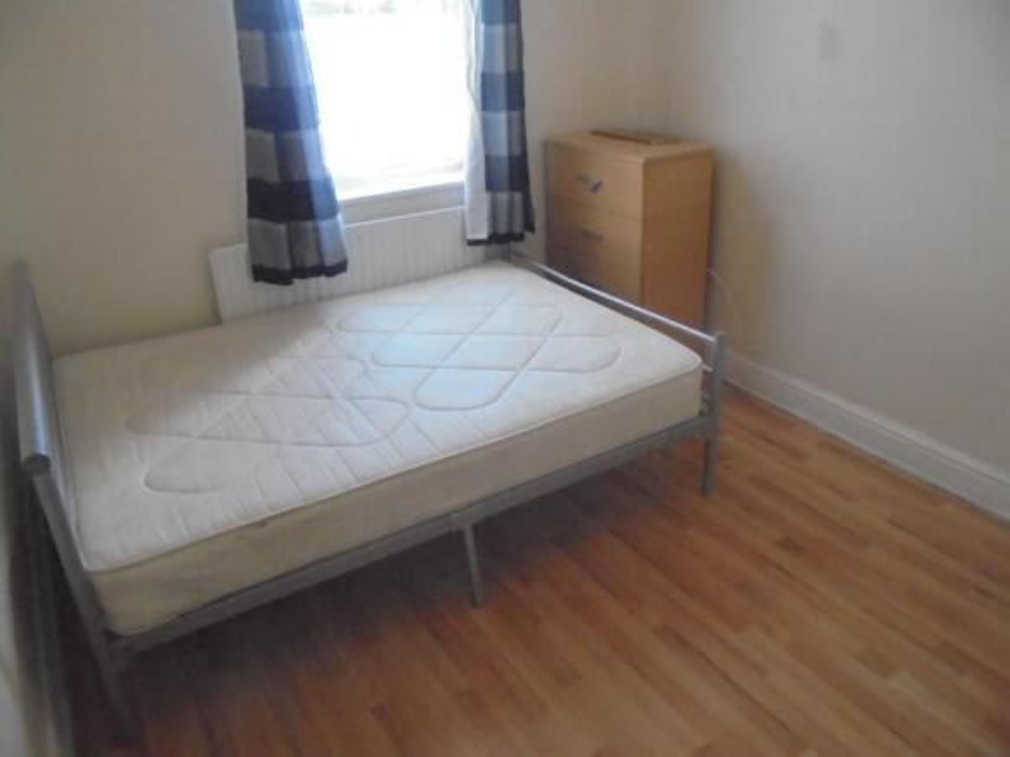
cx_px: 505
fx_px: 758
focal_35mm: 26
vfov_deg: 53.0
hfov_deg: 67.3
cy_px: 378
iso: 800
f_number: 3.5
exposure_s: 1/80
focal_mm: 4.6
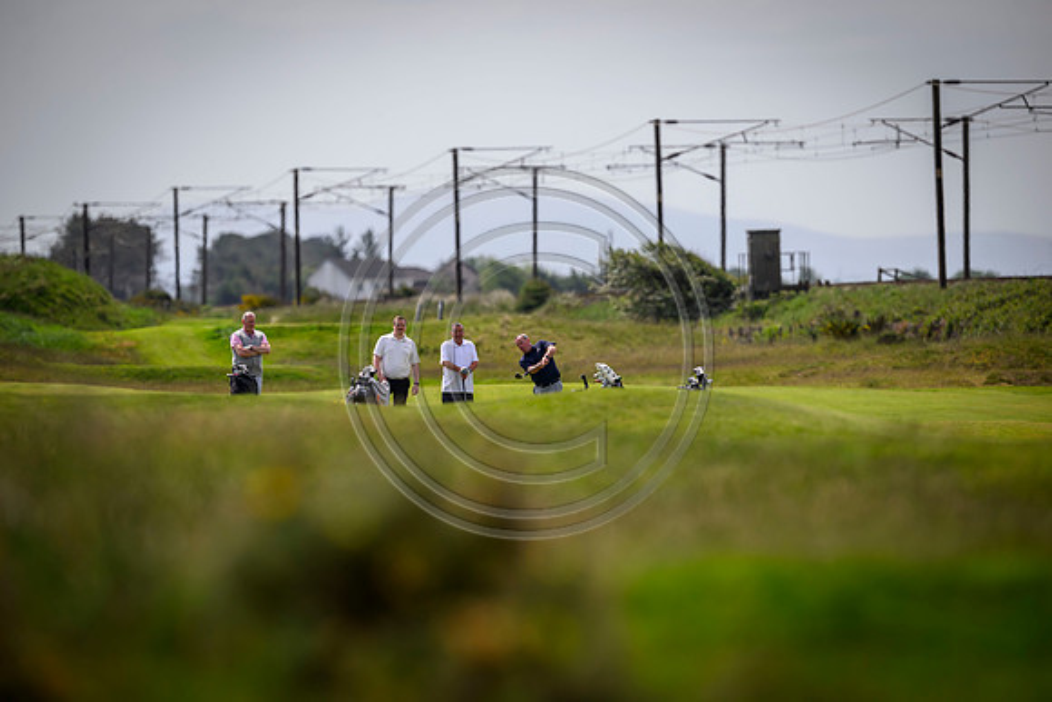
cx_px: 526
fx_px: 11691
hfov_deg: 5.2
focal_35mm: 400
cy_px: 351
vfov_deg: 3.4
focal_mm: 400
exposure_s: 1/5000
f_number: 4
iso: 500
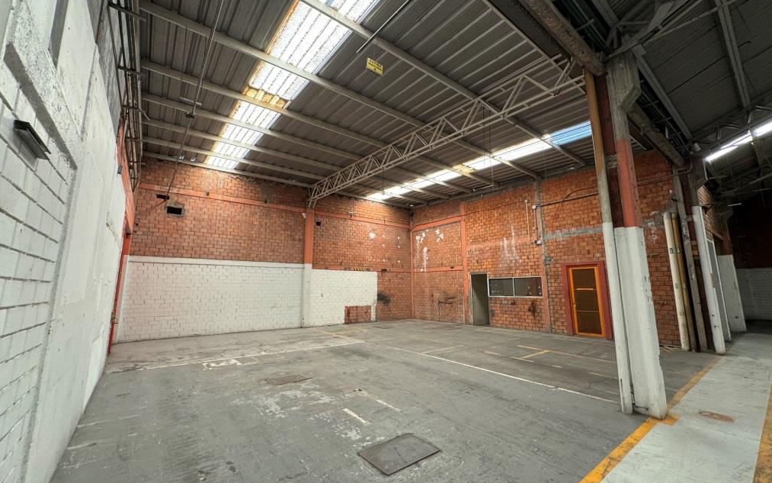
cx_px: 386
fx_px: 316
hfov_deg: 101.5
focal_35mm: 15
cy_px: 237
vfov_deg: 74.8
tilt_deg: +9.8
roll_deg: +0.7
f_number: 2.2
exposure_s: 1/99
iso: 200
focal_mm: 2.22
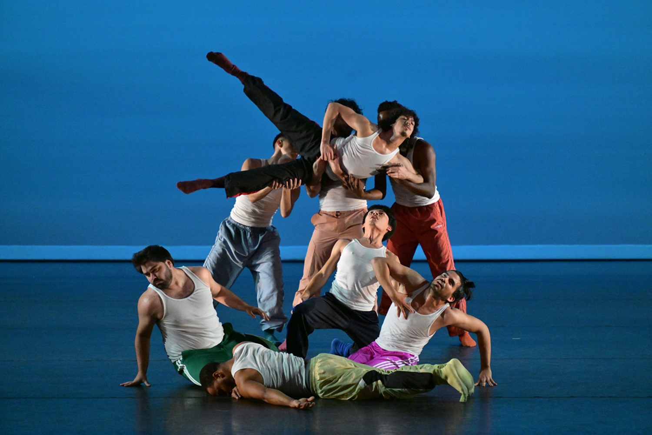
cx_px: 326
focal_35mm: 200
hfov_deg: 10.3
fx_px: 3622
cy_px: 218
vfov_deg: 6.9
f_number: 4
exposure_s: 1/400
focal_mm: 200
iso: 8000
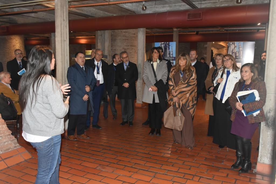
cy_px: 92
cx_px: 138
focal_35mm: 33
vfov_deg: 40.0
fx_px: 253
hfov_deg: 57.2
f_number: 5.6
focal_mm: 22
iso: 1600
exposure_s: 1/60
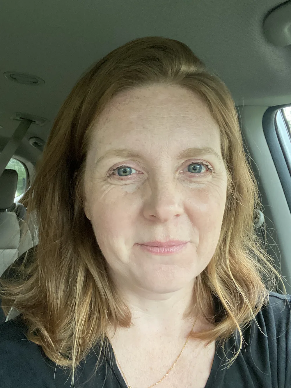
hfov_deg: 46.8
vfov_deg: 60.0
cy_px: 194
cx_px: 146
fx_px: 336
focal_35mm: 30
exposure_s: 1/47
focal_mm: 2.71
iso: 400
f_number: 2.2
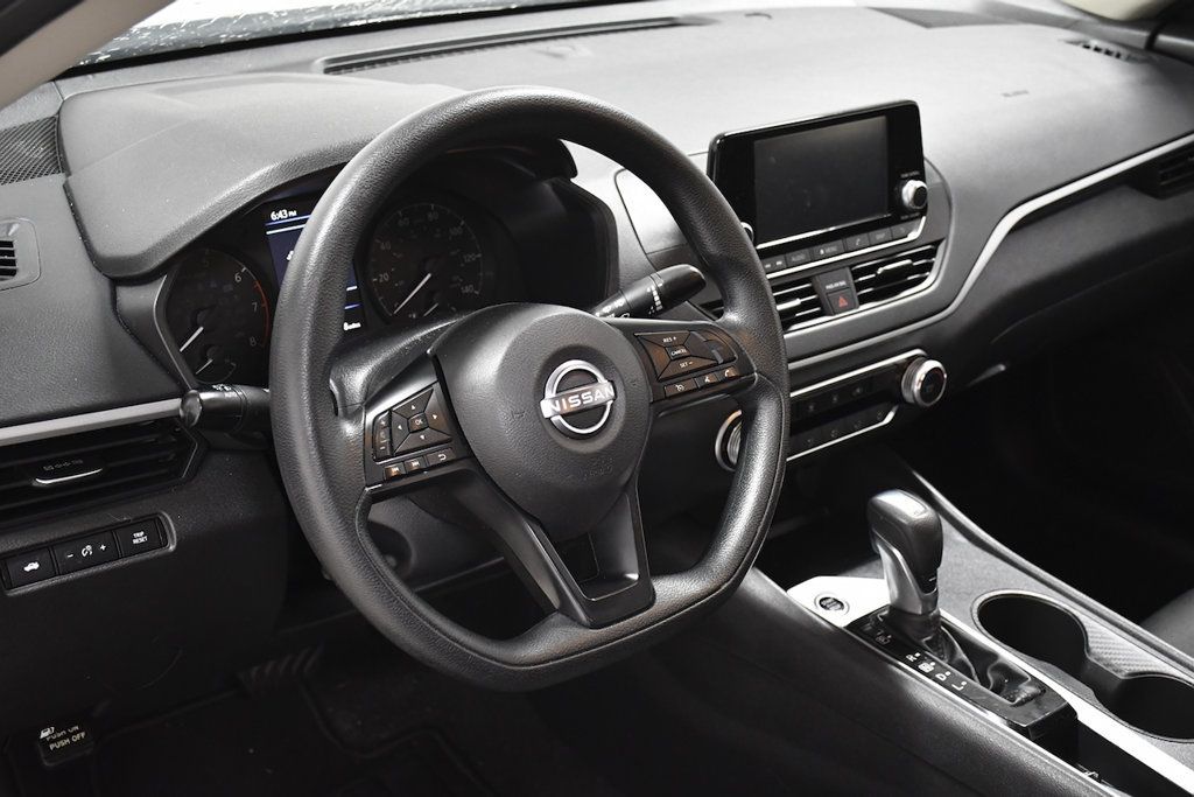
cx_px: 597
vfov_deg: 29.9
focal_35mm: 45
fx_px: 1493
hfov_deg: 43.6
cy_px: 398
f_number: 4.5
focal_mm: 30
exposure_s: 1/100
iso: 2500
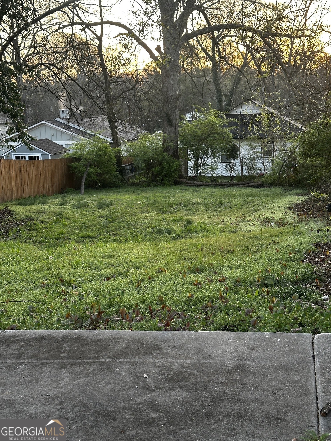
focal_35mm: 48
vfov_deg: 39.7
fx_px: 612
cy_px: 220
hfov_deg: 30.3
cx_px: 166
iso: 80
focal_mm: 6.86
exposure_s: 1/85
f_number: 1.78
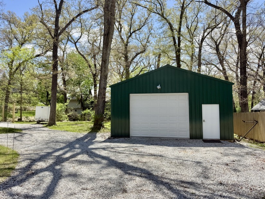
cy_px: 96
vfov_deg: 54.9
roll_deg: +0.2
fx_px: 191
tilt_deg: +3.1
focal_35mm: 25
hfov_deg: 69.4
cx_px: 132
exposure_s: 1/3021
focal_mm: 6.76
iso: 80
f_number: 1.78
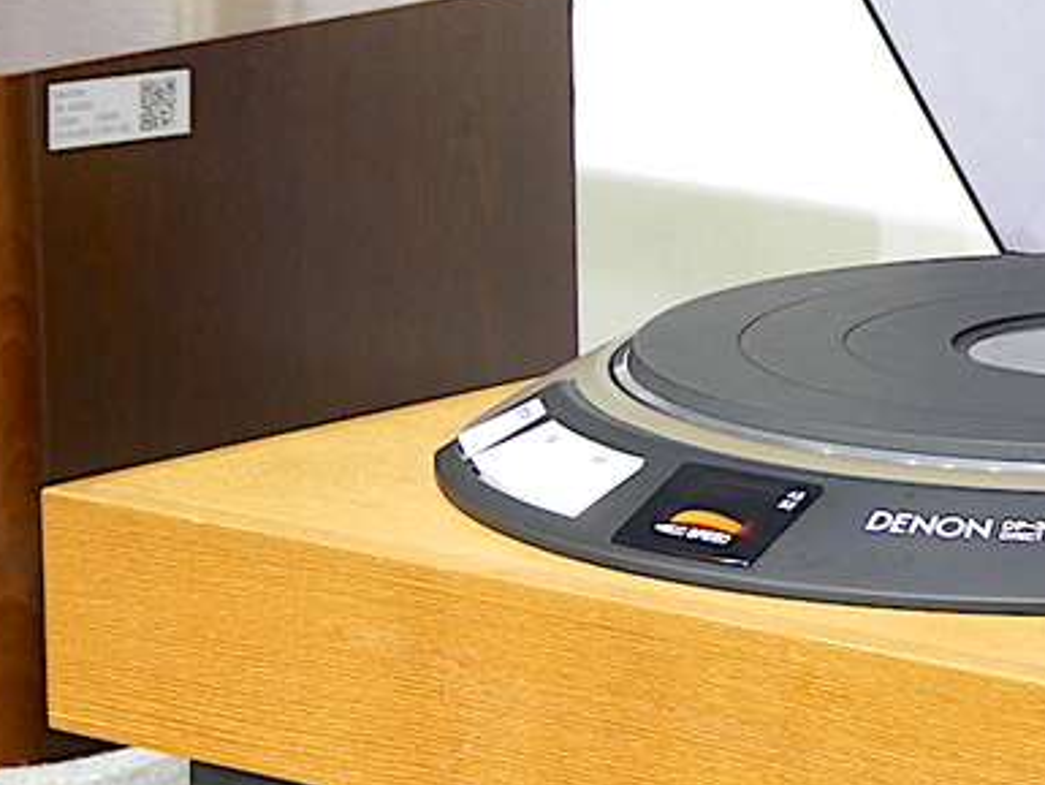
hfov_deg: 9.9
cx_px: 1219
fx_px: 5949
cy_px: 638
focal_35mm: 197
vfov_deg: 7.5
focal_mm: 14.1
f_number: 4.7
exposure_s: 1/6
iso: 200
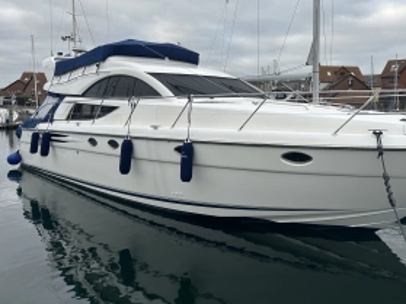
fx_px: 363
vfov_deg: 45.1
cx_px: 259
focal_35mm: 31
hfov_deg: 57.5
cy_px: 119
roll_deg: -0.5
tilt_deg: -2.0
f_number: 1.78
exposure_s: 1/611
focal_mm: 6.86
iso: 80
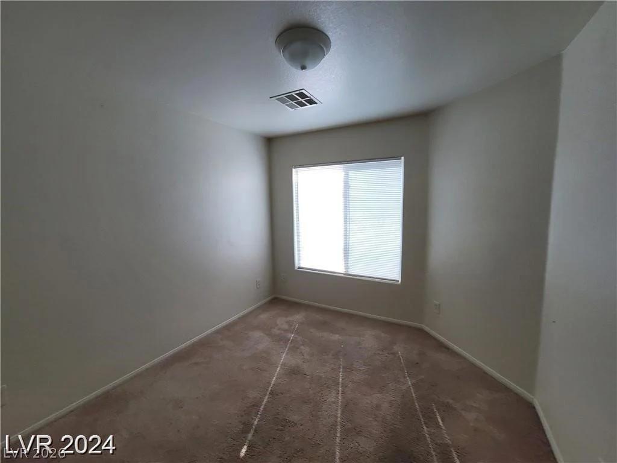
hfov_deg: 106.2
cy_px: 232
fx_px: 232
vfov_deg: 89.9
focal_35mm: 13
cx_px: 308
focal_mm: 2.2
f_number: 2.2
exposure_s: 1/120
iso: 100
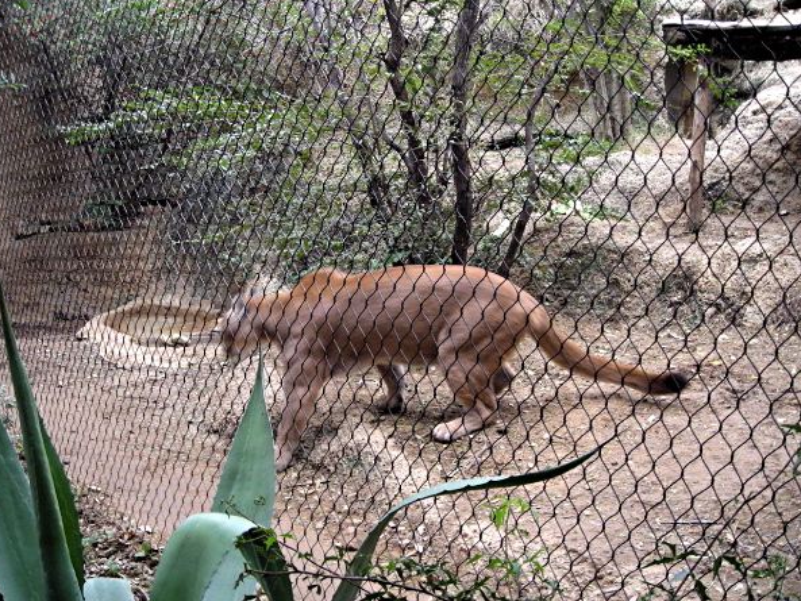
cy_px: 300
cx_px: 373
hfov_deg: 45.7
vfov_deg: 35.1
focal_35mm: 41
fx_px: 949
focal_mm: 6.3
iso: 171
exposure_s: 1/30
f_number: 3.2
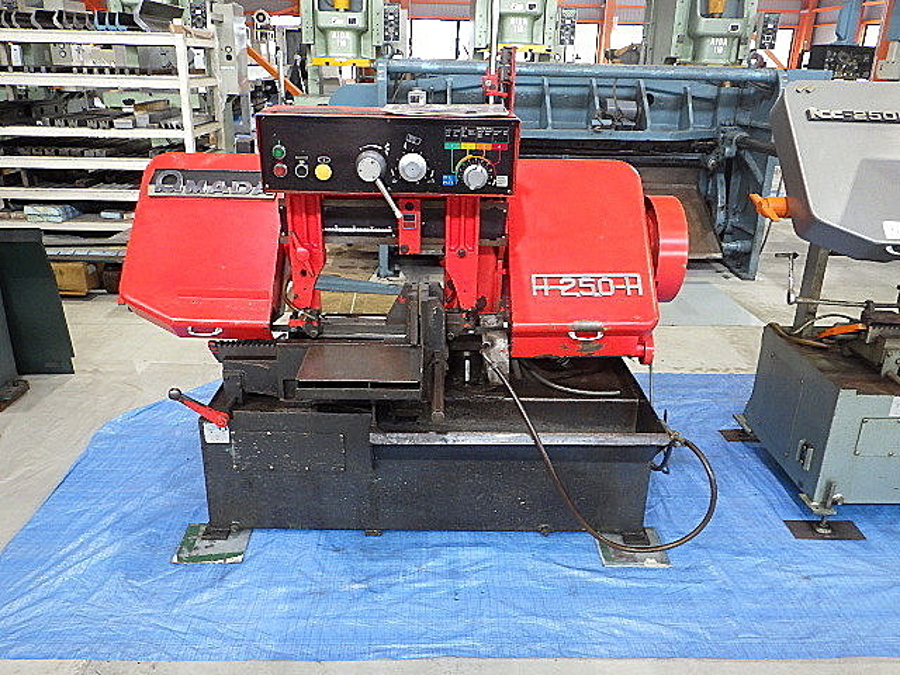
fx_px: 728
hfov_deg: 63.4
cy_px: 338
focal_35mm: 28
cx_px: 450
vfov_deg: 49.7
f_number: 3.5
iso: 640
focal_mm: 5
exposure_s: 1/45
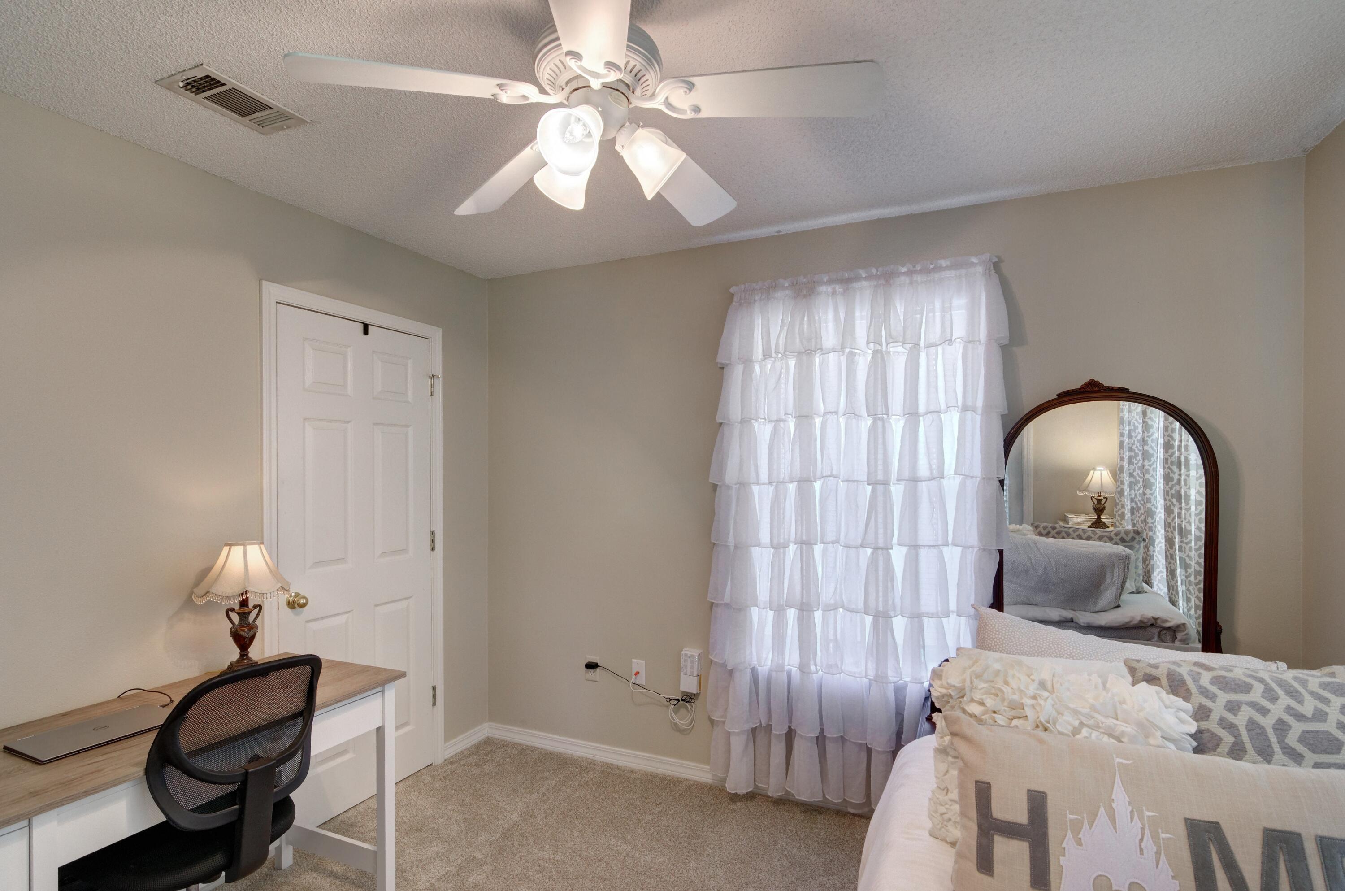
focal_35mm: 17
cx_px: 672
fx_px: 643
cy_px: 446
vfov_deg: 69.4
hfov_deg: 92.6
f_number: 9
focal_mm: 11.5
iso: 400
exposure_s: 1/30
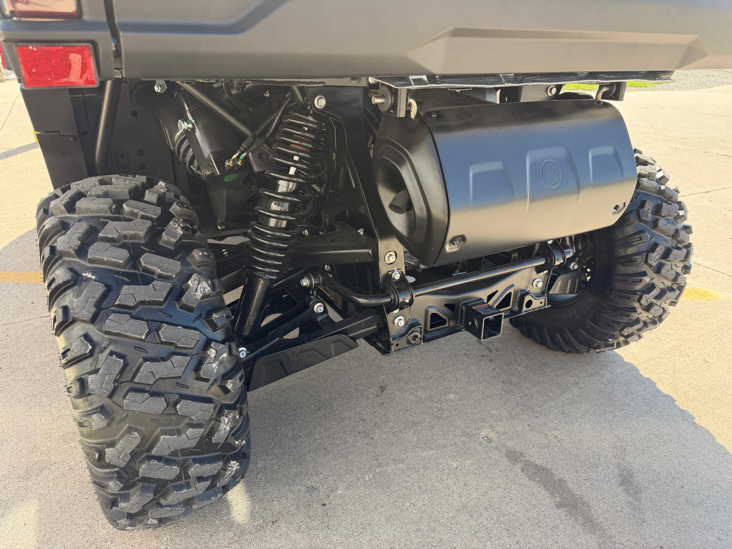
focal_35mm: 24
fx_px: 508
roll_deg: -1.1
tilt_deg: -24.8
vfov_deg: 56.8
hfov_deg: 71.6
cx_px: 366
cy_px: 274
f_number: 1.78
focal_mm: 6.76
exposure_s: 1/407
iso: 100
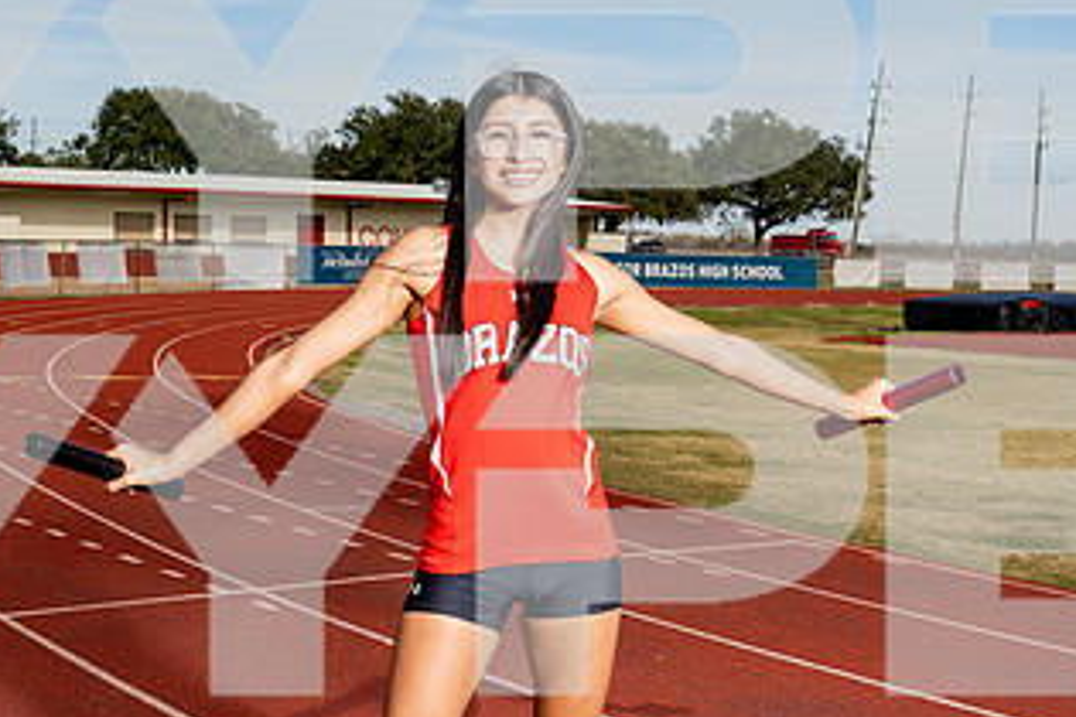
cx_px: 410
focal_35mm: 59
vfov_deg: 22.8
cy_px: 517
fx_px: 1763
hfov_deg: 33.8
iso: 100
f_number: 8
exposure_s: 1/250
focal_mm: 32
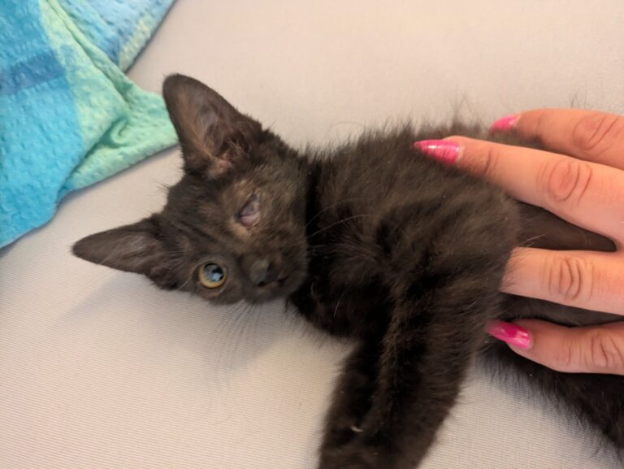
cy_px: 234
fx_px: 451
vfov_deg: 54.9
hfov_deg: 69.4
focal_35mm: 25
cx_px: 312
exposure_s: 1/25
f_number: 1.89
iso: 606
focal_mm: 5.43
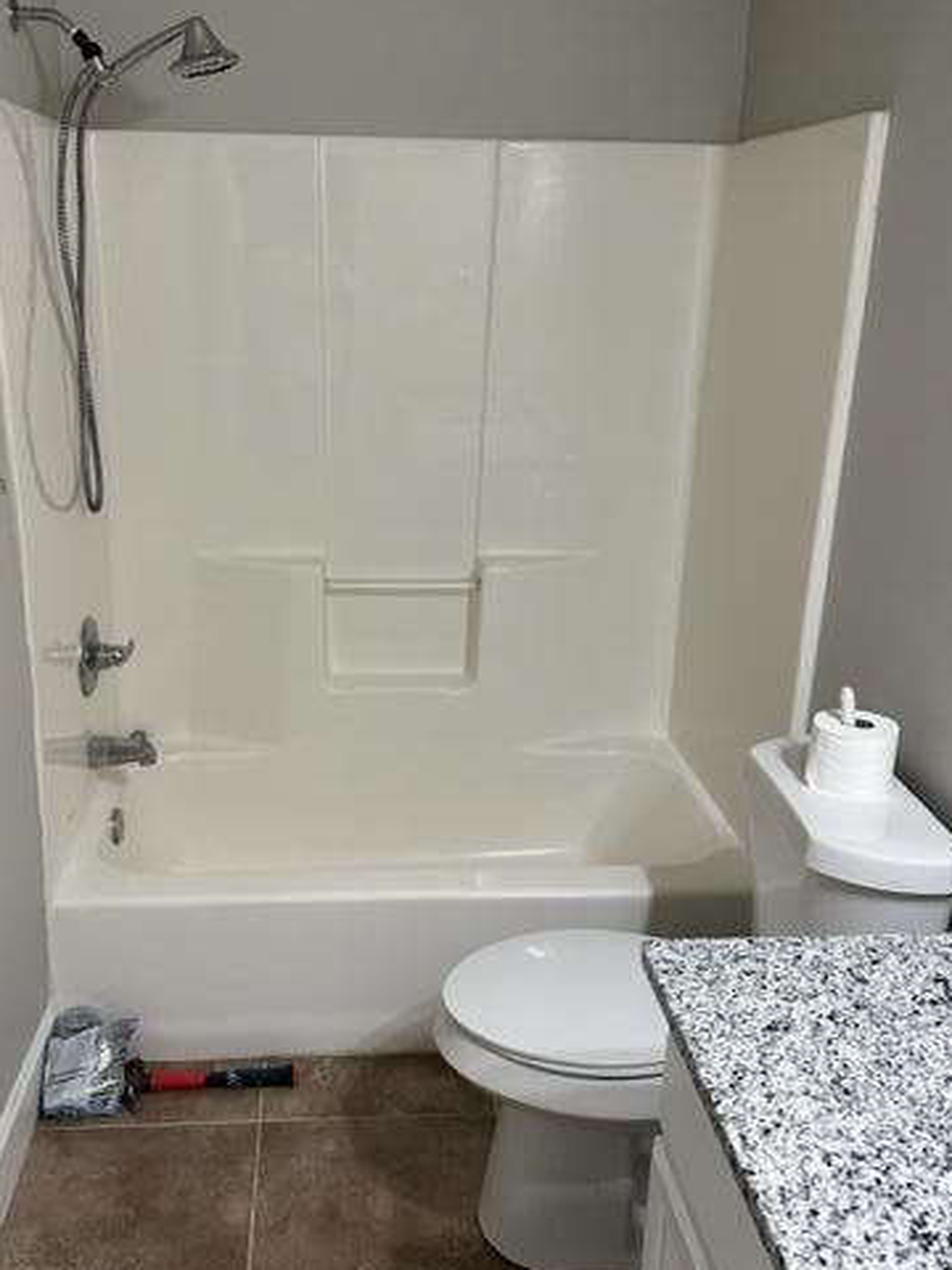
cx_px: 418
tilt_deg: -17.5
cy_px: 624
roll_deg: -0.7
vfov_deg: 56.8
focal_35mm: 32
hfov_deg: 44.1
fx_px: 1173
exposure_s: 1/114
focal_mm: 6.86
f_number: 1.78
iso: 250
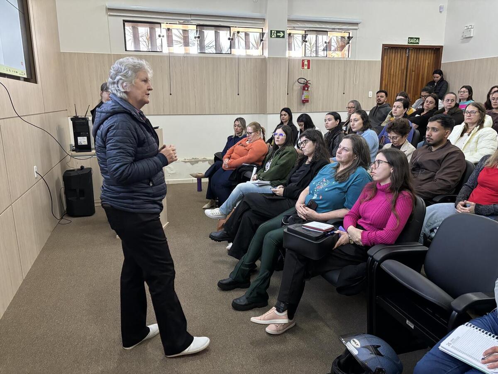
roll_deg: +0.5
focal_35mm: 26
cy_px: 187
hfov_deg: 67.3
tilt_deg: -12.7
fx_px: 374
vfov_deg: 53.1
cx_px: 249
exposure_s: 1/60
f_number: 1.6
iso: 400
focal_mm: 5.96
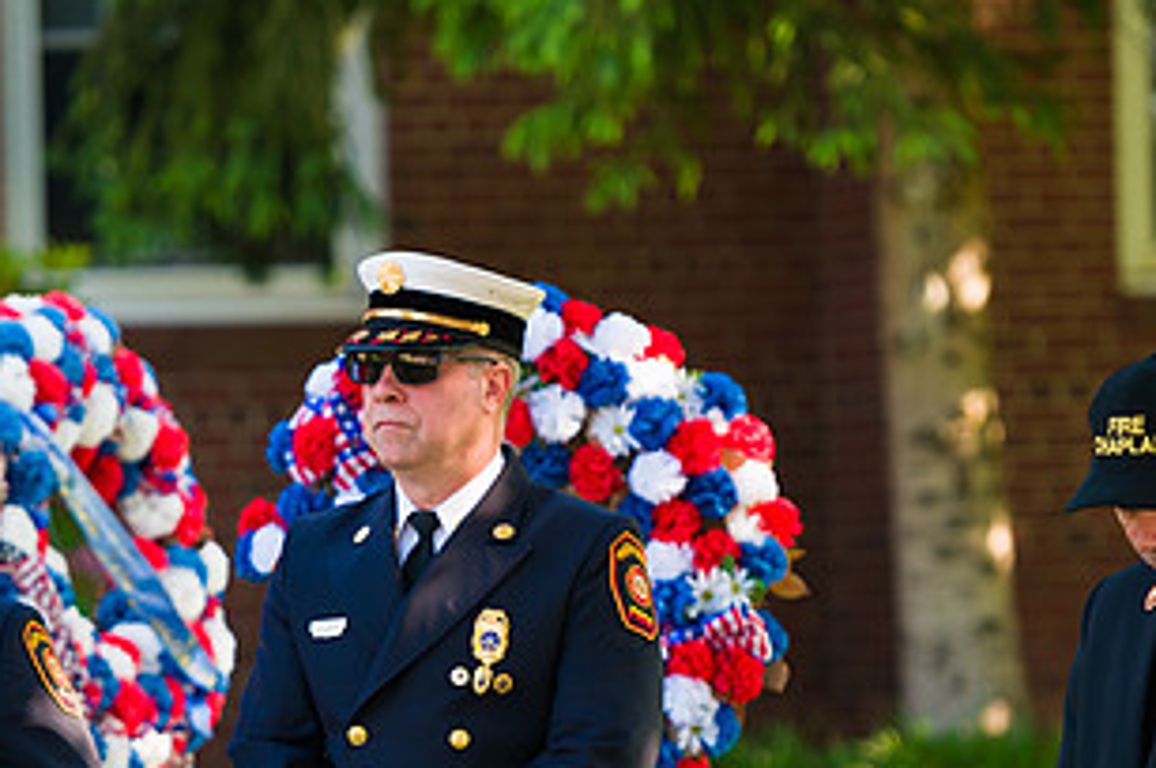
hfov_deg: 7.5
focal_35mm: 274
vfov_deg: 5.0
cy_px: 715
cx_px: 482
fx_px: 8789
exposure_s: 1/320
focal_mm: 145
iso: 200
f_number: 3.2
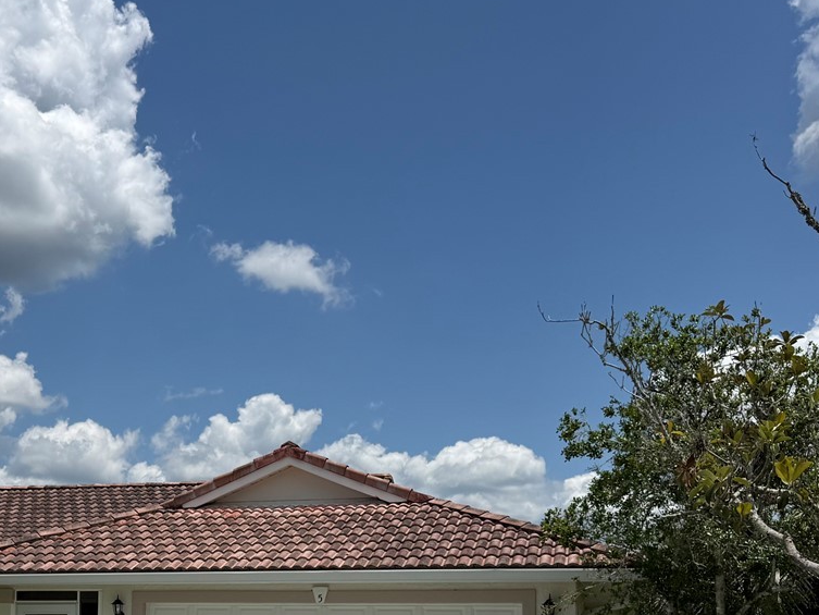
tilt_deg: +2.0
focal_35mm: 51
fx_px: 1207
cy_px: 608
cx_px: 172
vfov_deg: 27.0
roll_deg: -1.0
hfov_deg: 36.3
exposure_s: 1/10309
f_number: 1.78
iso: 80
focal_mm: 6.76
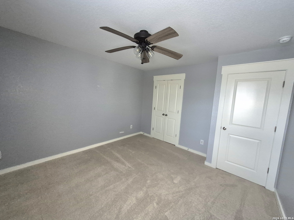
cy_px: 110
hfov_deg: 106.2
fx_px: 110
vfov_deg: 89.9
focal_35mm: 13
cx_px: 147
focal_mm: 1.74
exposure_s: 1/60.2
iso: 400
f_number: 2.2
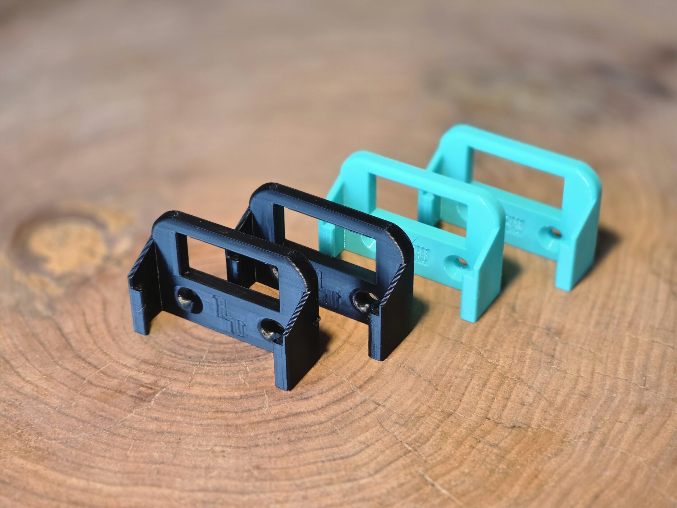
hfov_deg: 28.2
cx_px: 338
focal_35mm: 69
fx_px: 1349
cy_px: 254
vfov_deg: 21.3
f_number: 2.4
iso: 250
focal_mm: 7.9
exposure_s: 1/41.6
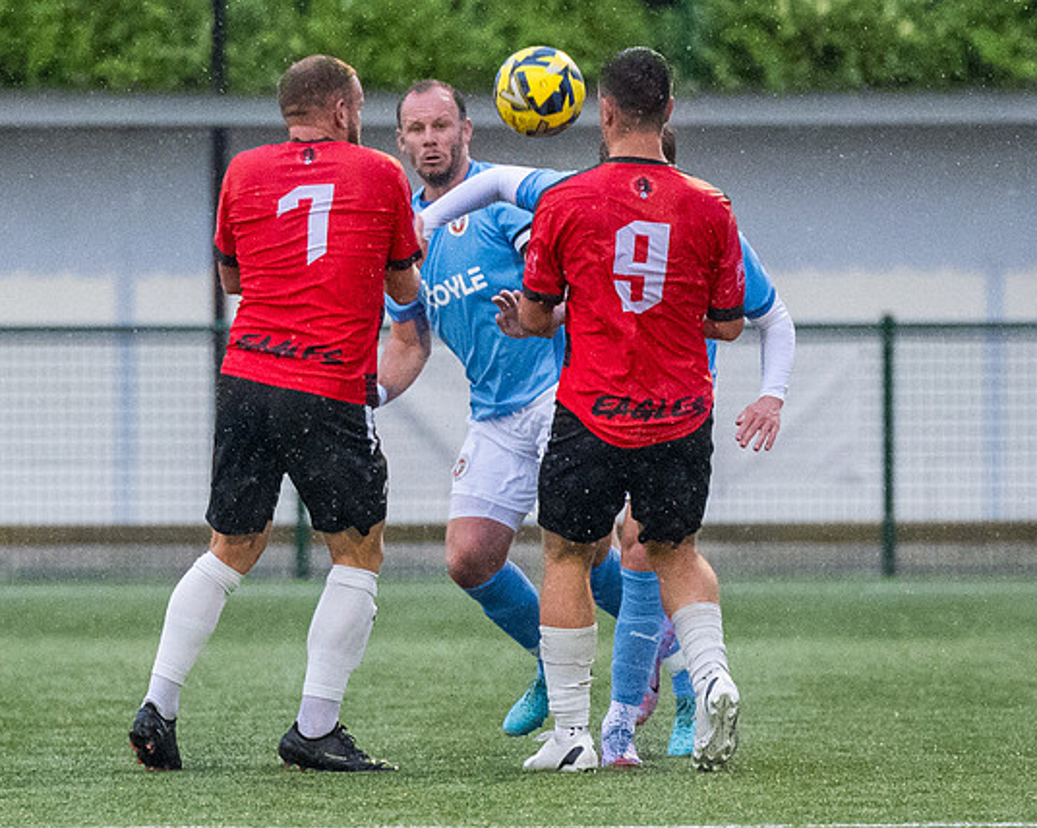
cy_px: 519
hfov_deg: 2.4
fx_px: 24903
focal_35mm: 812
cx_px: 534
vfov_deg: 1.9
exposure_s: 1/1250
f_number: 2.8
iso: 4000
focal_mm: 200
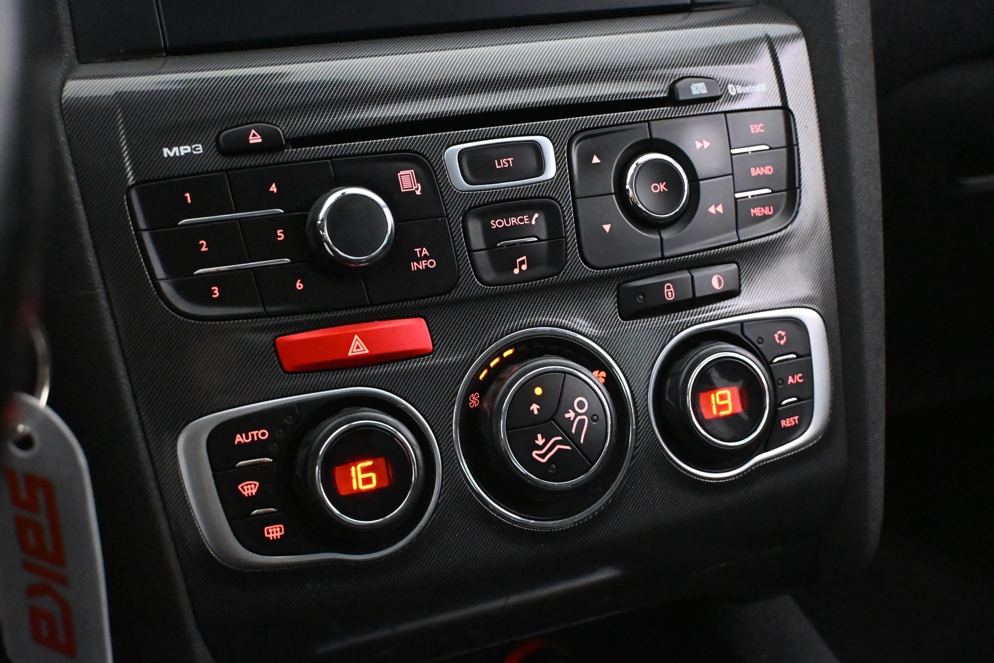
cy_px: 332
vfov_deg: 27.7
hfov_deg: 40.5
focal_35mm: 49
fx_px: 1346
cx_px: 497
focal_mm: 32.5
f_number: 5
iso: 12800
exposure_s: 1/50
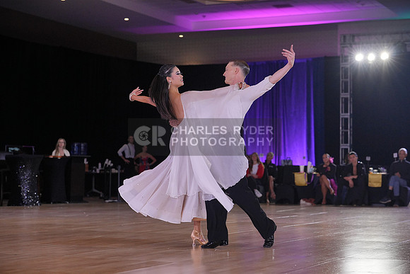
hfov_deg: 26.0
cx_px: 205
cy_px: 137
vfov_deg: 17.5
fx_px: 888
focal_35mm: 78
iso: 2000
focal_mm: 78
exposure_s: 1/500
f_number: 3.5
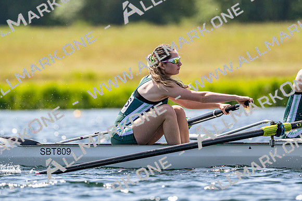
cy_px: 100
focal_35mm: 600
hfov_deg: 3.4
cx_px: 151
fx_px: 5030
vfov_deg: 2.3
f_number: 4.5
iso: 250
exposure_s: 1/2500
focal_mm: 400
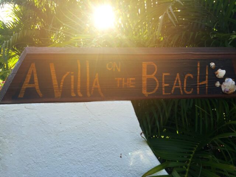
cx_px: 118
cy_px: 88
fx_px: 198
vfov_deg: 48.2
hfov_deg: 61.7
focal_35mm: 29
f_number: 2.2
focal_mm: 4.15
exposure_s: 1/289
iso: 32
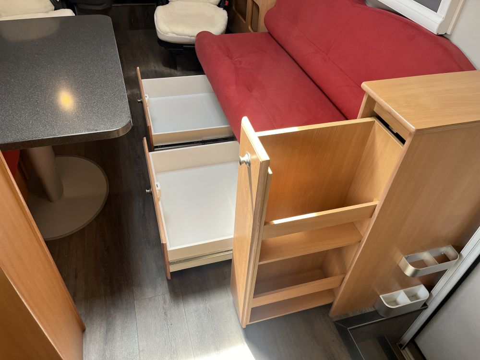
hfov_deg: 67.3
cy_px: 180
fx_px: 361
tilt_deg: -45.0
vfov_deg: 53.1
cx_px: 240
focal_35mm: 26
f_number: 1.6
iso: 100
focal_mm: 5.1
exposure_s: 1/122
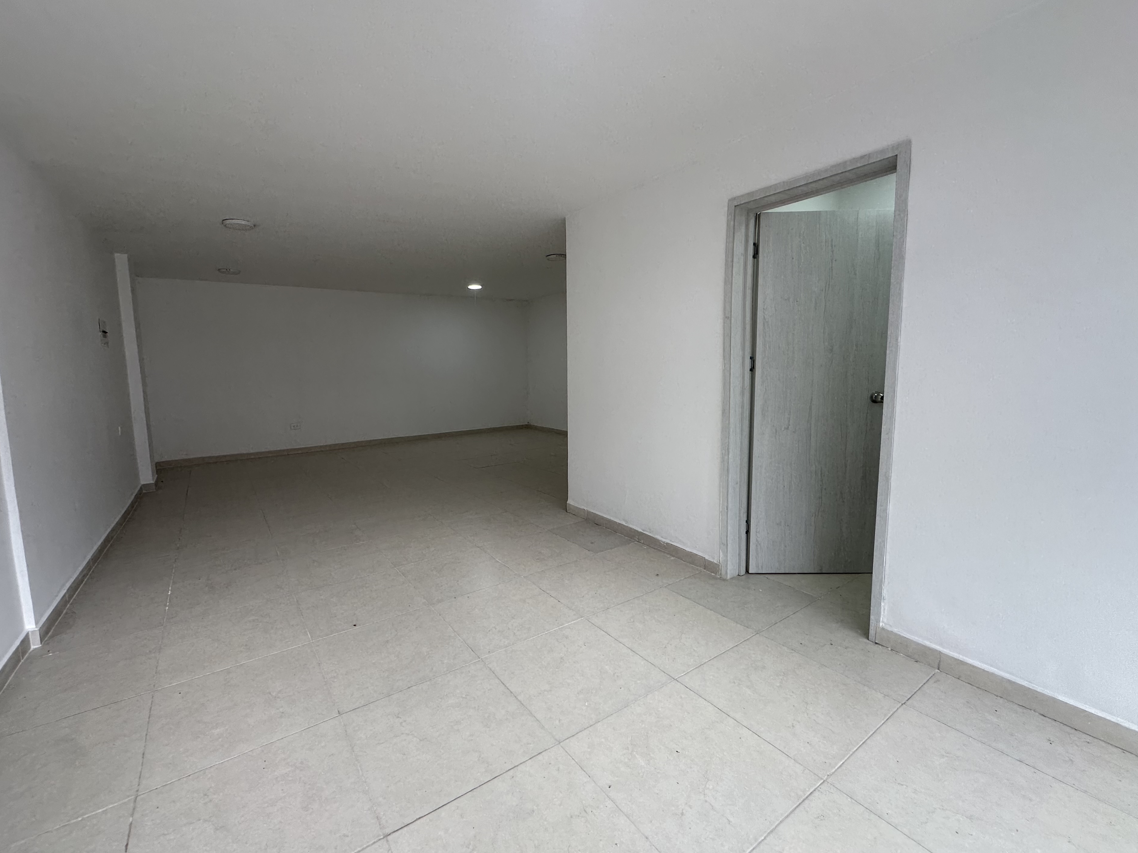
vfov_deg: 81.7
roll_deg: +1.6
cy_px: 416
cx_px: 540
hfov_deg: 98.1
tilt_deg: -2.8
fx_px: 493
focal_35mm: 15
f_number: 2.2
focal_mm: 2.22
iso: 64
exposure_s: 1/120
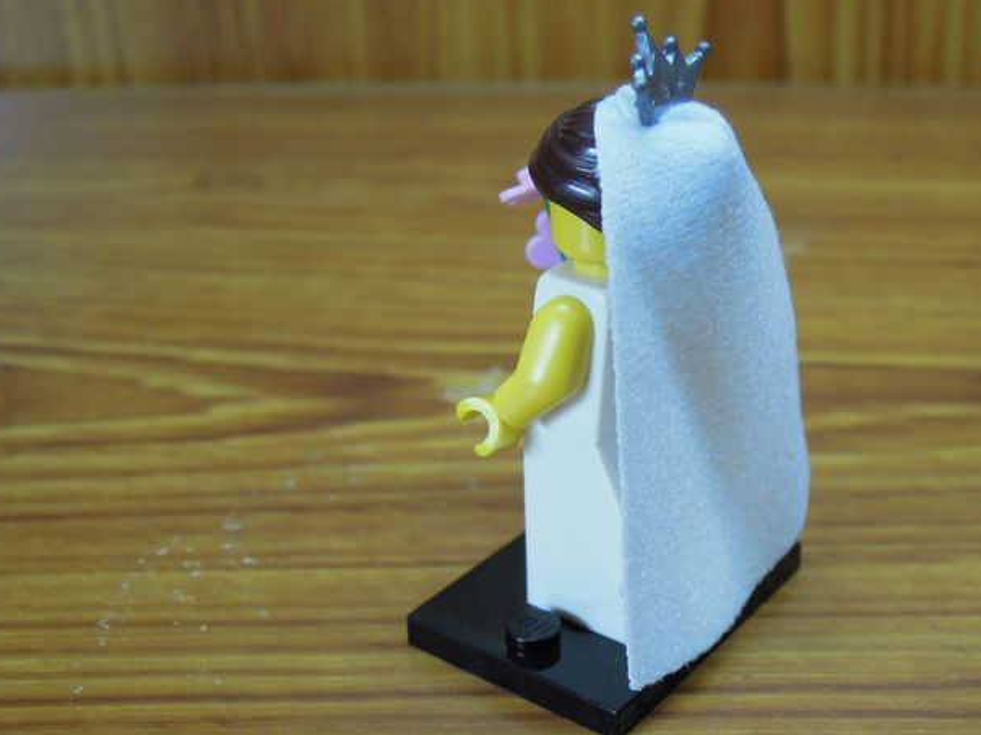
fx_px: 1502
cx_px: 629
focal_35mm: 53
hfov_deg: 35.9
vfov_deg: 27.5
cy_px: 393
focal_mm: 7.2
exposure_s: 1/50
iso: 160
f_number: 2.6
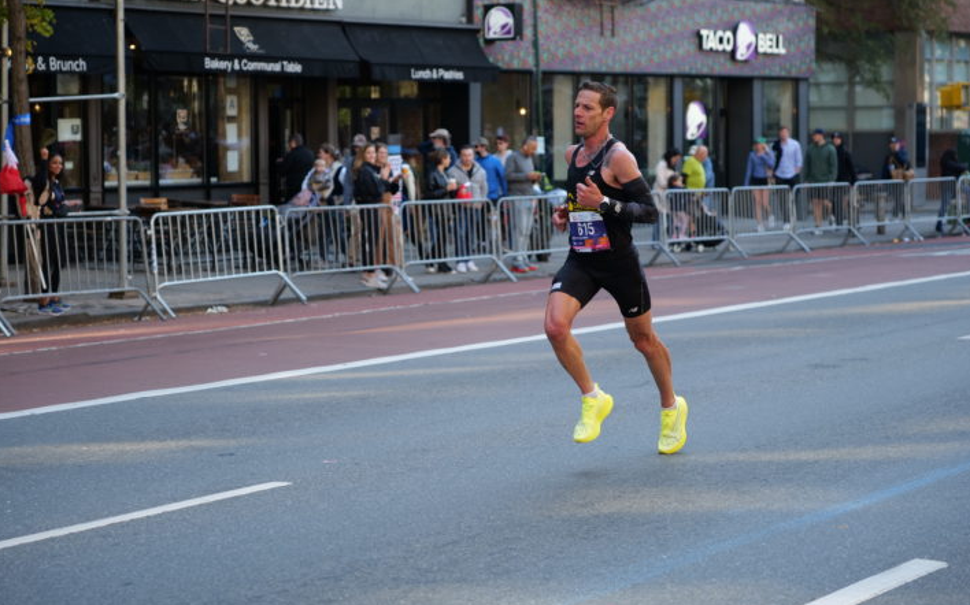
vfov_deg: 17.1
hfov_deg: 27.2
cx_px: 497
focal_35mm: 76
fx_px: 2008
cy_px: 274
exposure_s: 1/1000
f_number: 2.8
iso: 500
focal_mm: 66
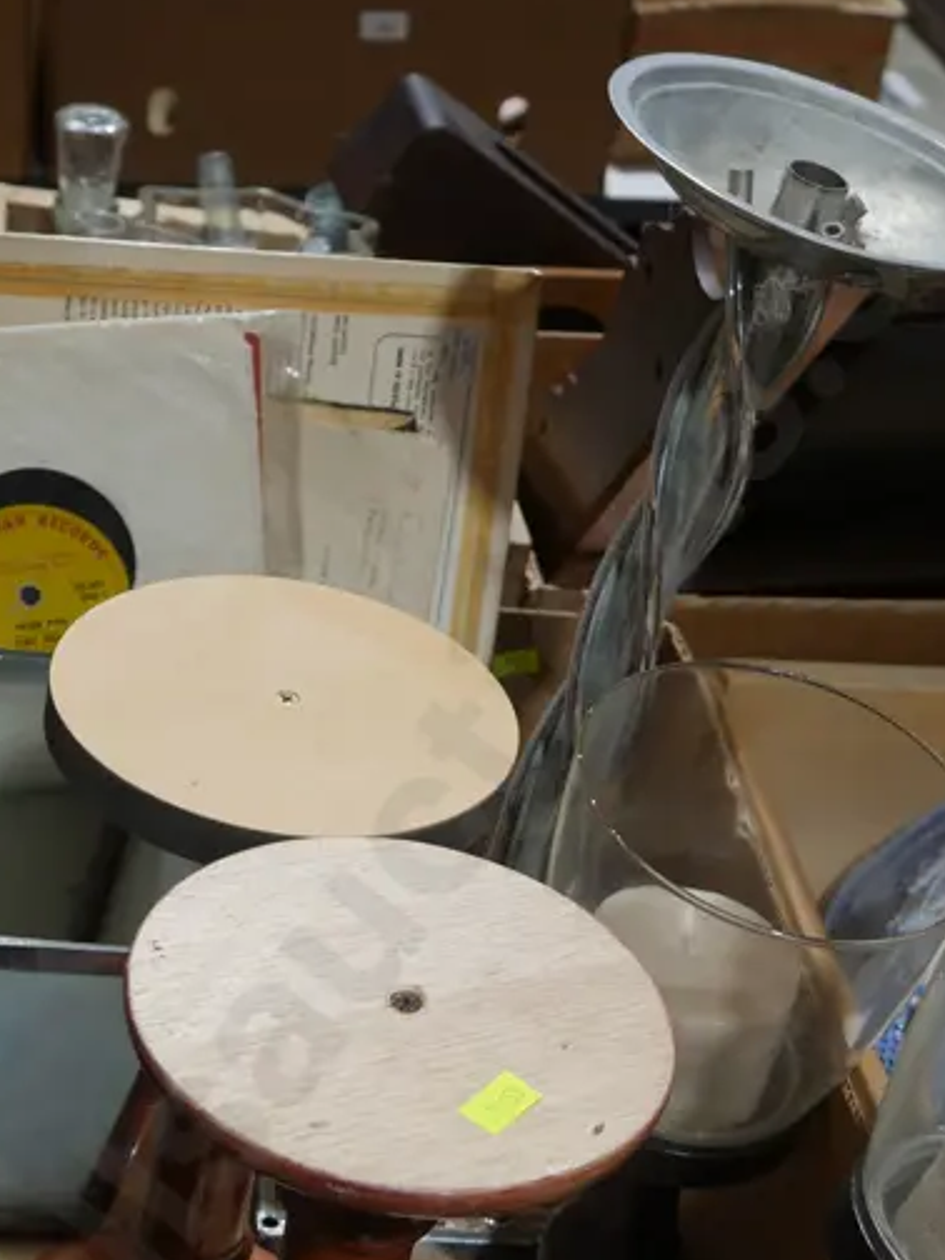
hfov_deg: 24.0
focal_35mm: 61
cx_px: 366
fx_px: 2220
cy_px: 920
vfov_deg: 31.2
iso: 200
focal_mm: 15
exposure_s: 1/80
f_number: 3.6
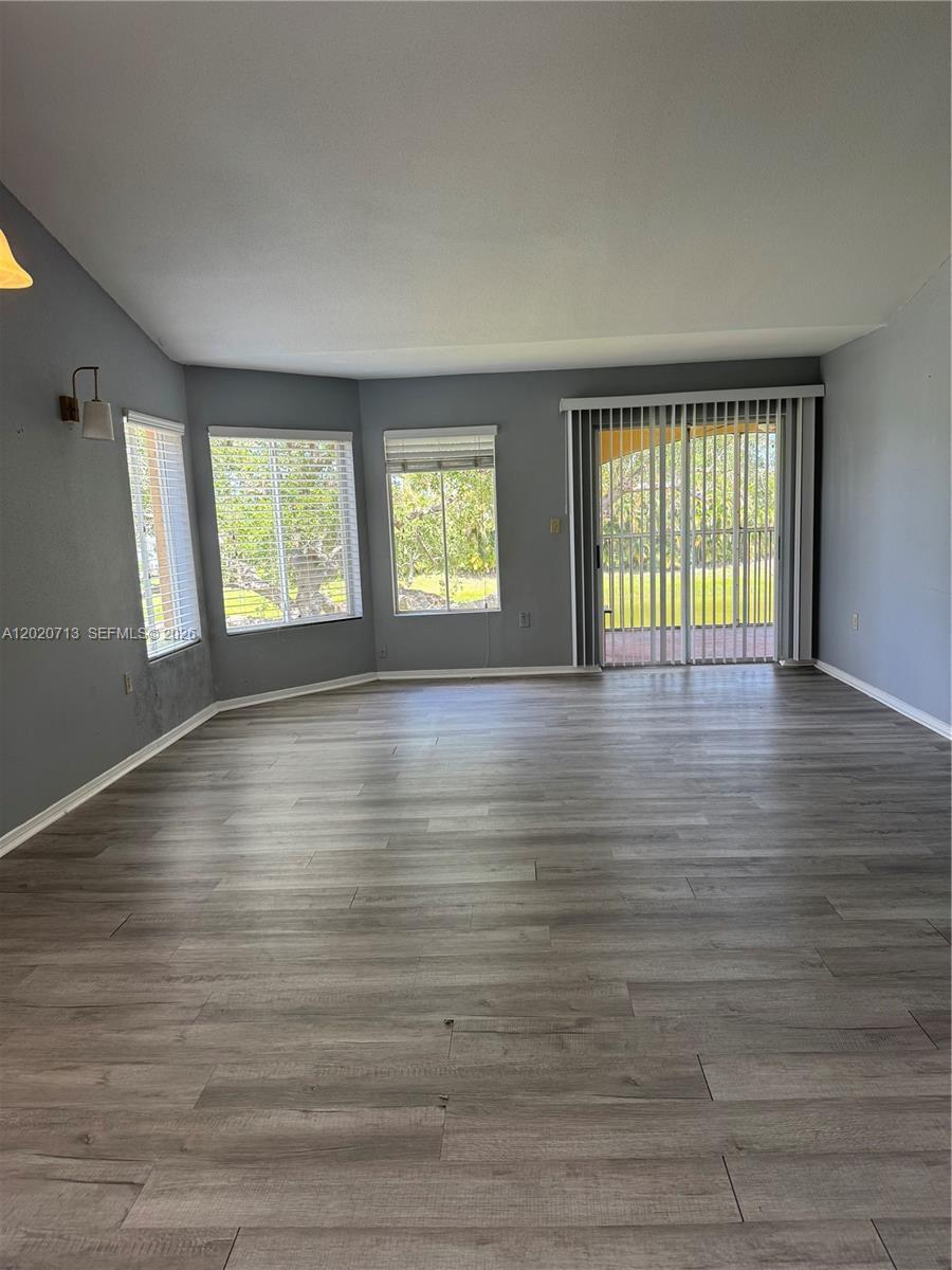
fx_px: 880
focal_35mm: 24
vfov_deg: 71.6
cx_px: 476
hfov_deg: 56.8
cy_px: 635
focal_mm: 6.76
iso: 64
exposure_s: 1/181
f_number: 1.78
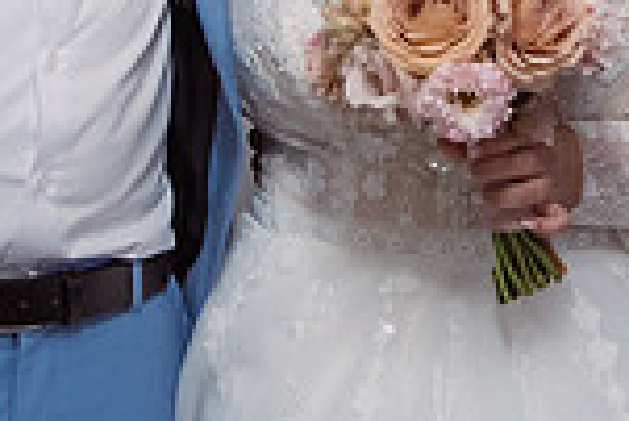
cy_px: -136
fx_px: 2431
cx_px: 513
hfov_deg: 14.6
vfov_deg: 9.7
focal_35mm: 139
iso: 1600
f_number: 2.8
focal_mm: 31
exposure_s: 1/200
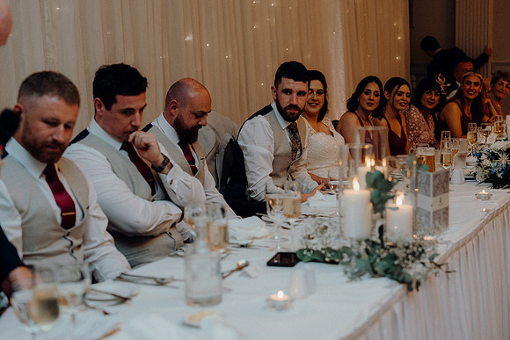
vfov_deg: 19.5
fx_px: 992
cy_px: 170
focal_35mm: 70
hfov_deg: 28.8
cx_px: 255
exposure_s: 1/160
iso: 2500
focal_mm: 70
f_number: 3.5
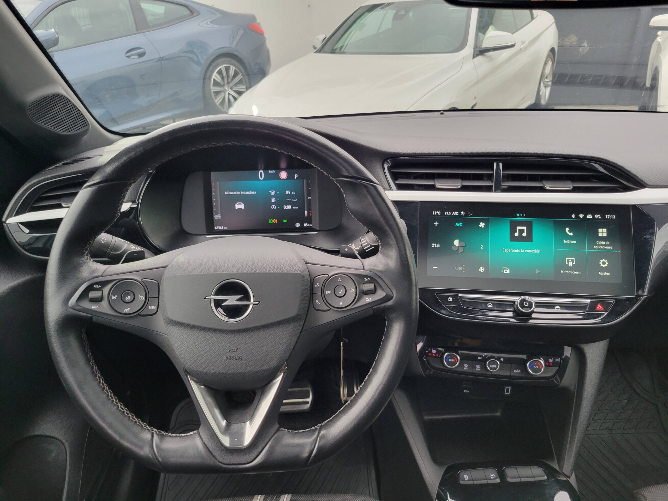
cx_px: 334
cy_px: 250
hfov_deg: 67.3
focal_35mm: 26
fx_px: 502
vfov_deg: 53.1
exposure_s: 1/100
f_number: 1.8
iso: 250
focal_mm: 5.4
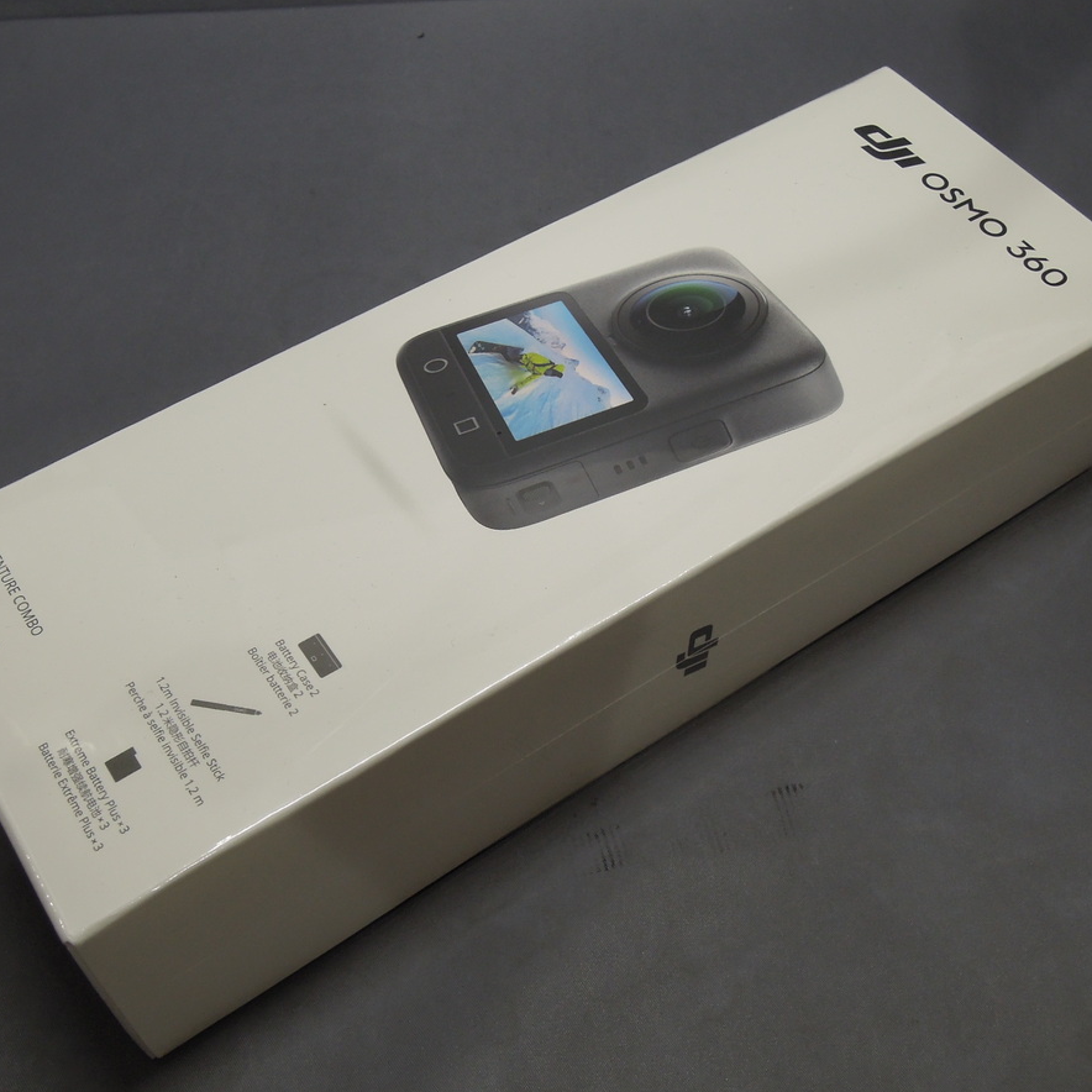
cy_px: 553
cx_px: 531
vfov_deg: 40.0
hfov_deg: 40.0
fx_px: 1499
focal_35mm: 42
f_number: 3.2
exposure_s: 1/80
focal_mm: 6.3
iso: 160
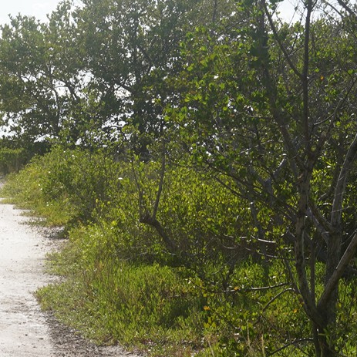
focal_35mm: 158
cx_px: -93
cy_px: 206
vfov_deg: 11.1
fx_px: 1844
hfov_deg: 10.8
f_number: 14
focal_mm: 43
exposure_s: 1/100
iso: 100
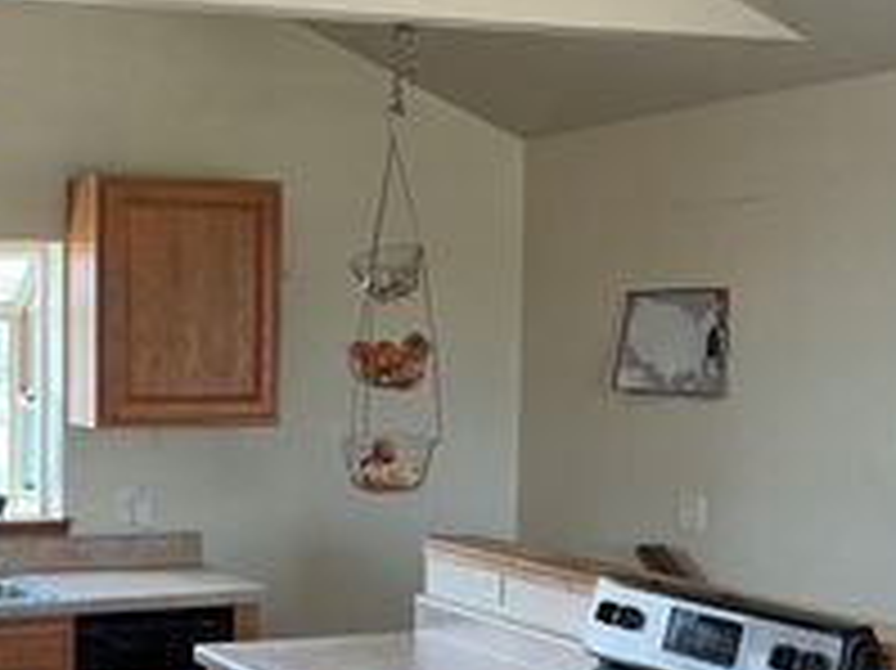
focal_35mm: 73
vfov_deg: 20.1
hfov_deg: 26.3
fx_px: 1888
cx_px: 212
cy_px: 429
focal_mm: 3
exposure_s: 1/60
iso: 40
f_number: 1.8
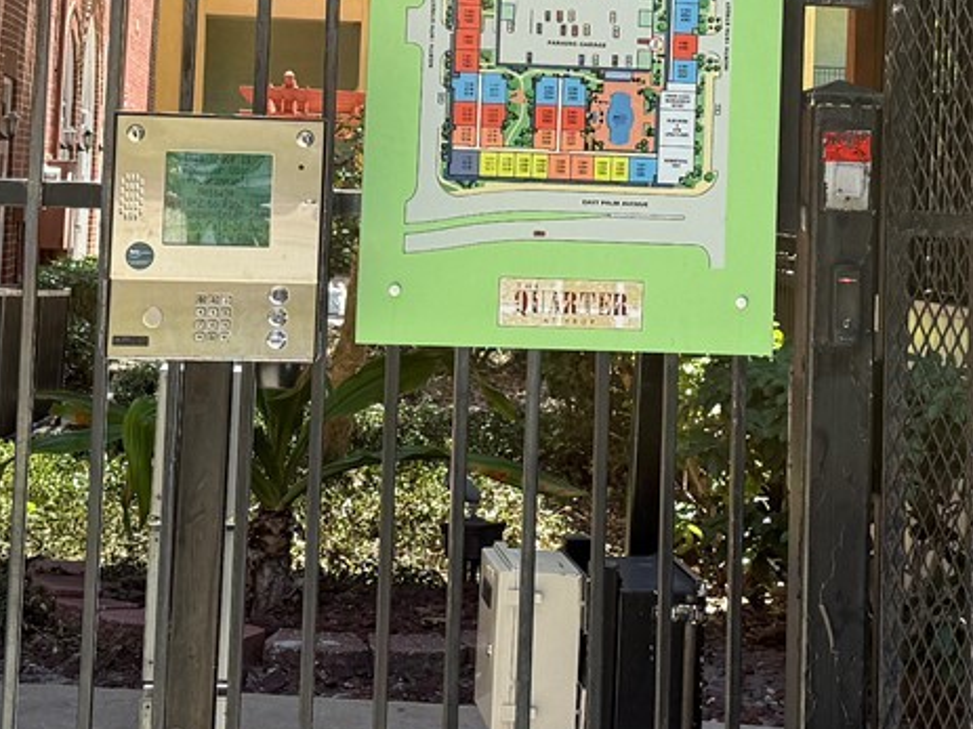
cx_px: 582
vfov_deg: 17.5
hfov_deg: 23.5
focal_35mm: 83
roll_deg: -1.4
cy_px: 69
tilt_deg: +3.7
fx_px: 2332
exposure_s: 1/728
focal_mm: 6.76
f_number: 1.78
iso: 100
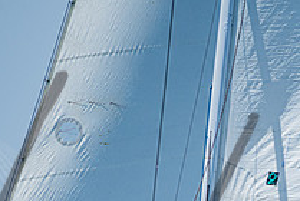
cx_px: 363
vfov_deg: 1.0
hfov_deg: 1.5
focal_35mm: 1349
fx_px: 11257
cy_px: 315
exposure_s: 1/1600
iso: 400
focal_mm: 400
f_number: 8
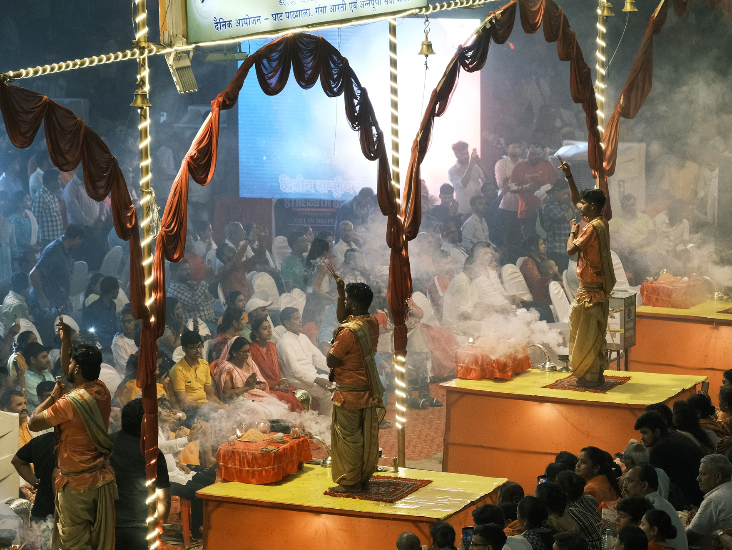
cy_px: 303
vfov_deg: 10.1
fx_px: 3109
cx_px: 478
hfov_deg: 13.4
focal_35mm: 147
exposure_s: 1/105
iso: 2000
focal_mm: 70
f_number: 4
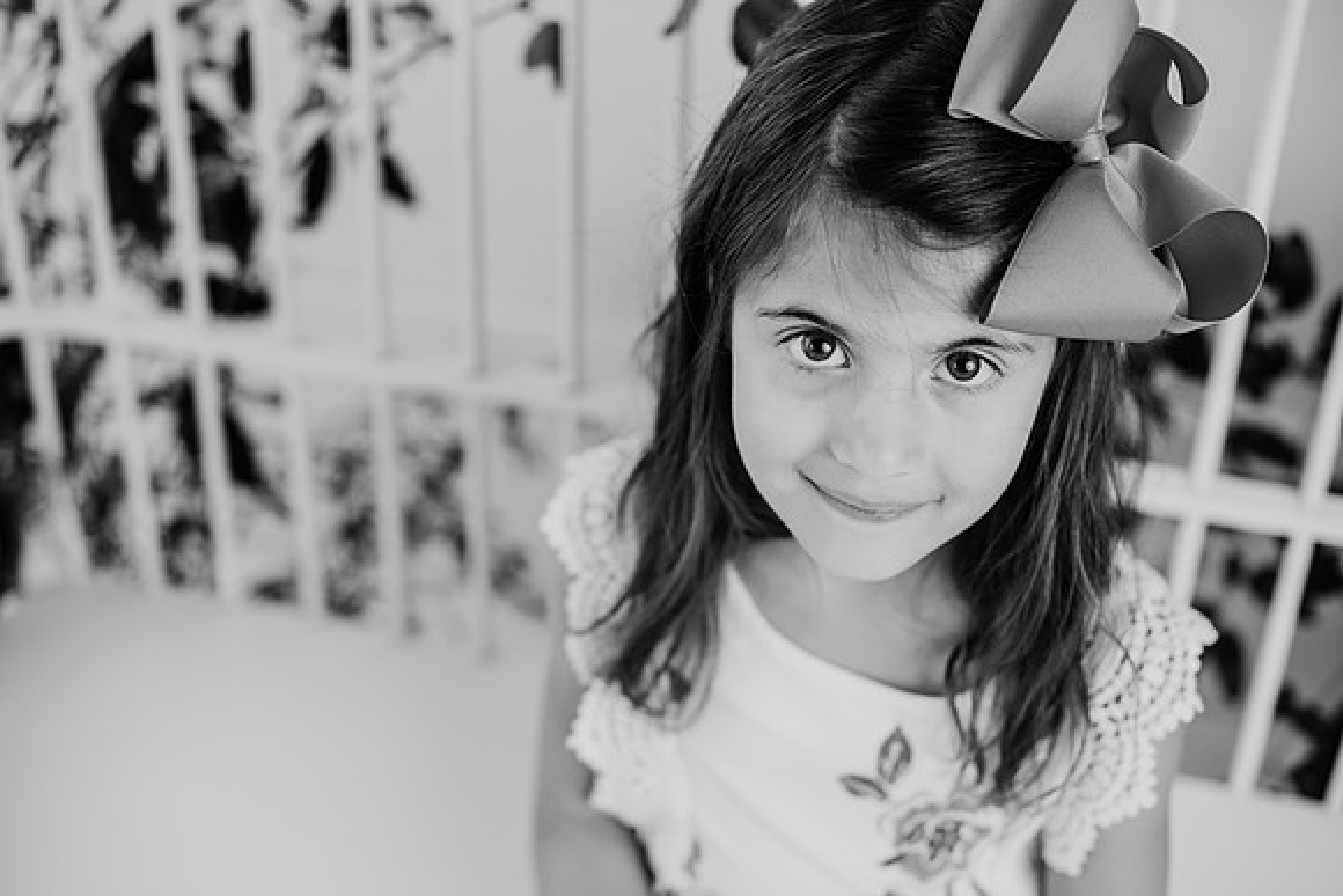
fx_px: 1866
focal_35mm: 50
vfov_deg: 27.0
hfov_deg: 39.6
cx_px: 672
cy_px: 448
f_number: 2.8
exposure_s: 1/160
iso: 125
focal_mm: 50
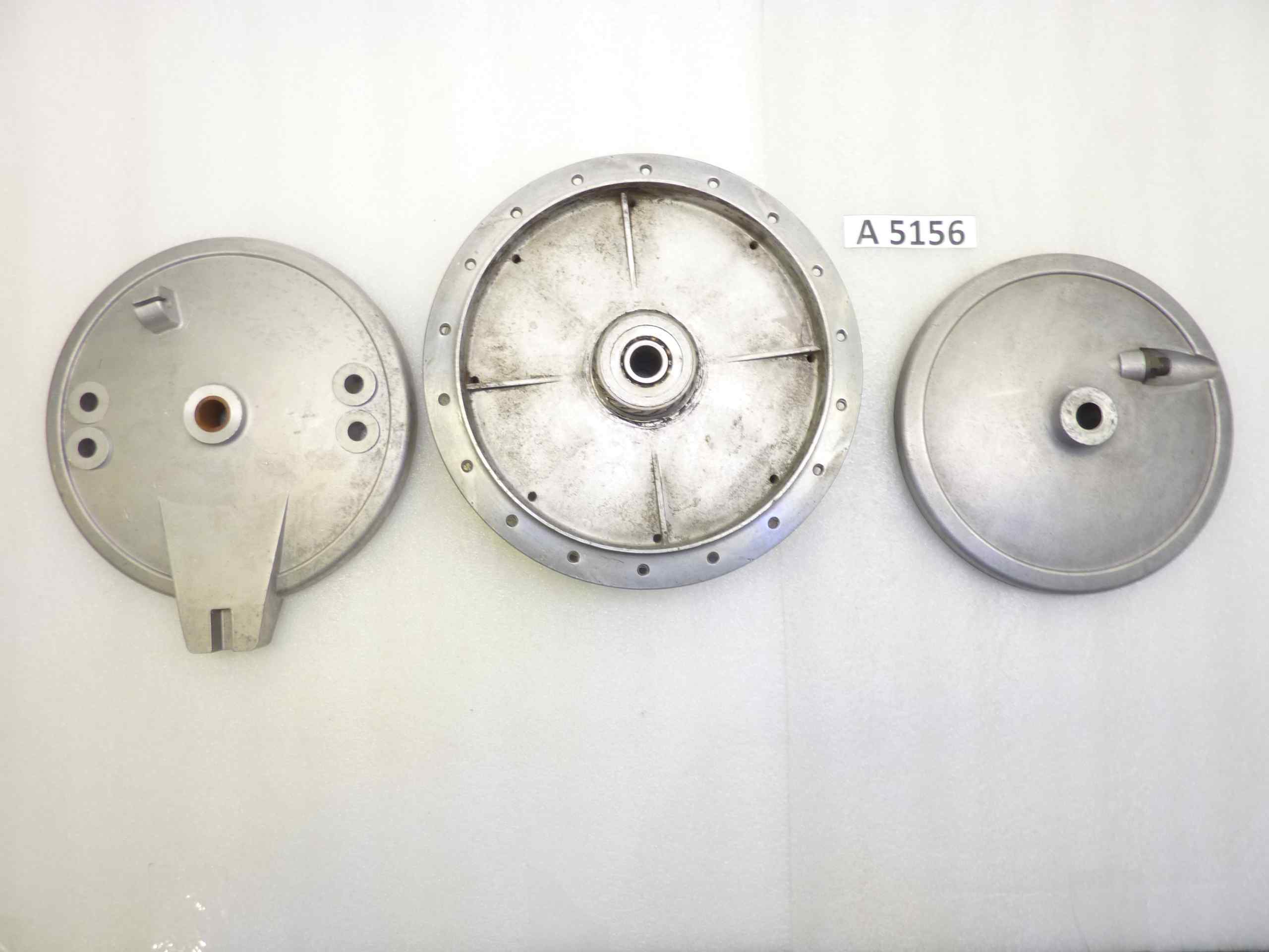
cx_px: 634
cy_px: 476
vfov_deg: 54.9
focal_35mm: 25
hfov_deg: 69.4
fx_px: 916
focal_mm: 4.1
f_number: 3.3
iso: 80
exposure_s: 1/13
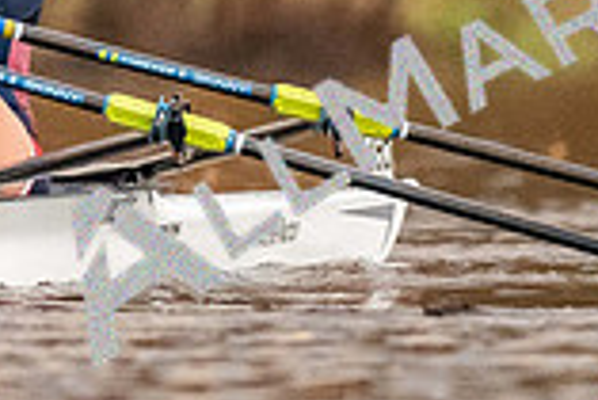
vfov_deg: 0.4
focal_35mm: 3327
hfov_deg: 0.6
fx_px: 55315
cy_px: 8
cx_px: -255
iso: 7200
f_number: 4
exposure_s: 1/2500
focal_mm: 600
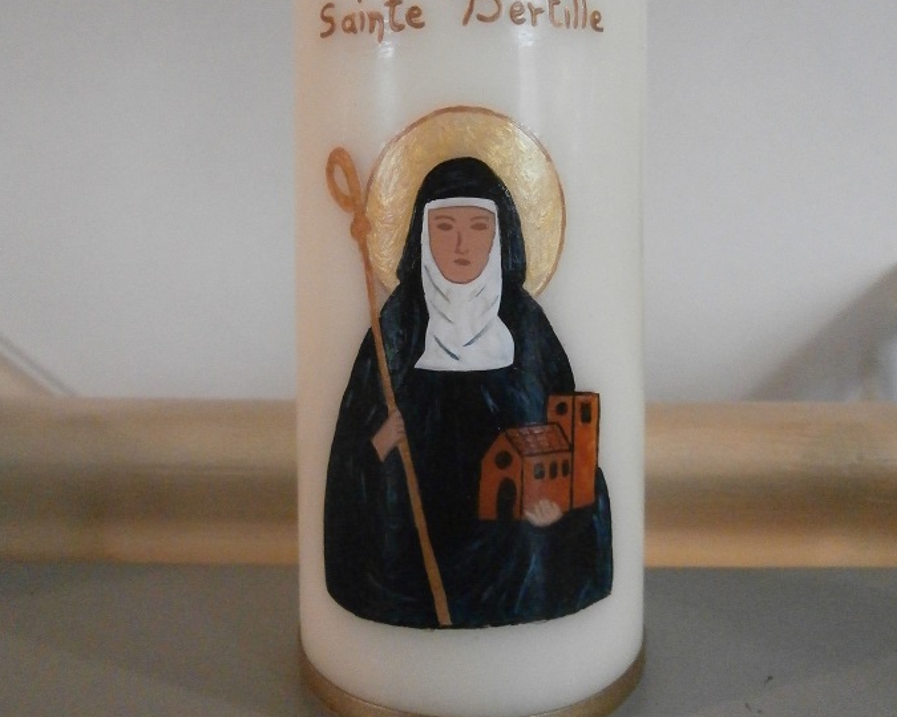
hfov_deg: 55.7
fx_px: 850
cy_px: 276
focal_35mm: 32
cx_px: 457
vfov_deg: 45.5
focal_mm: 4.2
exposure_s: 1/40
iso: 800
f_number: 3
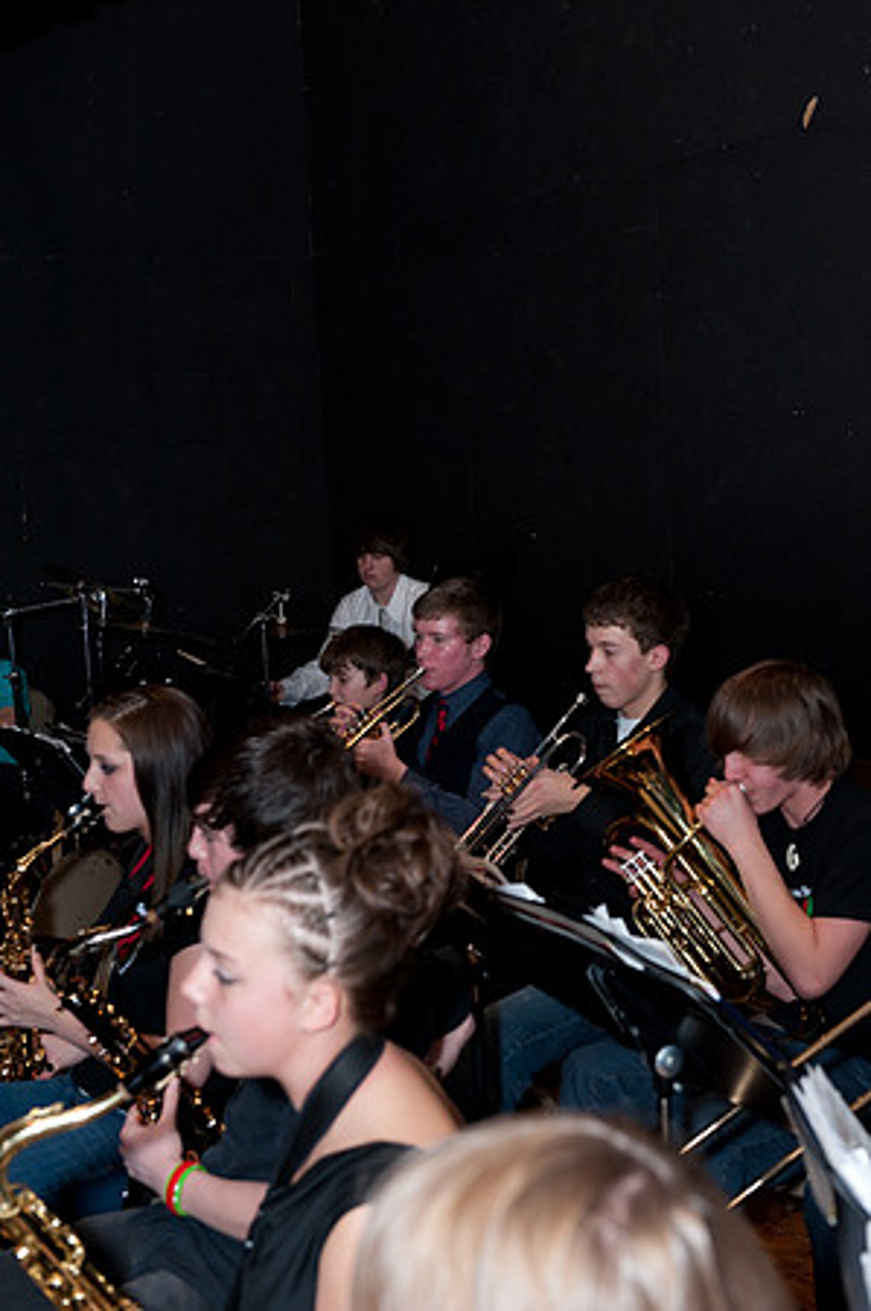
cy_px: 656
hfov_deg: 24.1
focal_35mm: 56
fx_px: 2037
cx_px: 436
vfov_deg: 35.7
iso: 560
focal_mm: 56
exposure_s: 1/180
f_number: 5.6
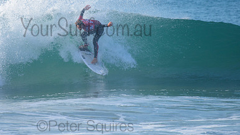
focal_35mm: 794
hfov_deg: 2.7
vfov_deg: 1.5
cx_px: 85
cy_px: 22
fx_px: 5050
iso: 400
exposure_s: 1/2000
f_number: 5.6
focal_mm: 500
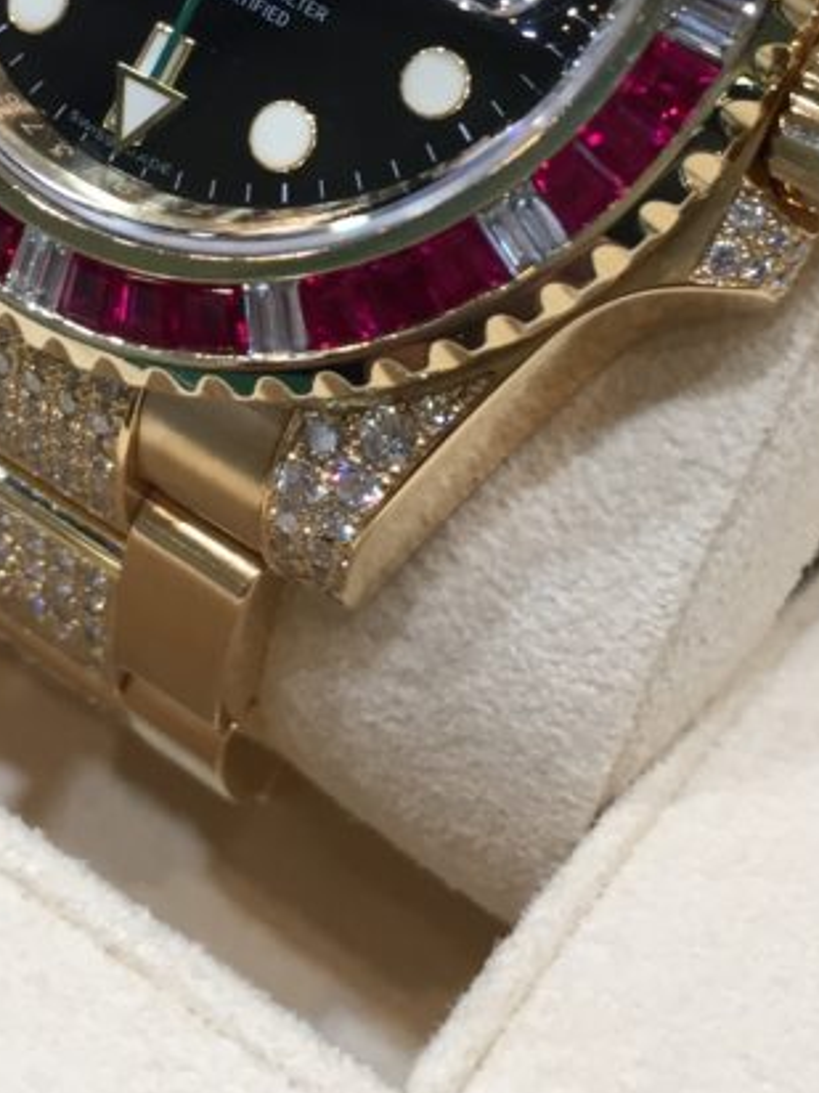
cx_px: 424
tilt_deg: -50.2
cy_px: 74
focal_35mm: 72
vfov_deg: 26.0
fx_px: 2271
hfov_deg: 20.4
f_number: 2.2
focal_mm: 4.15
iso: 32
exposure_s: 1/33
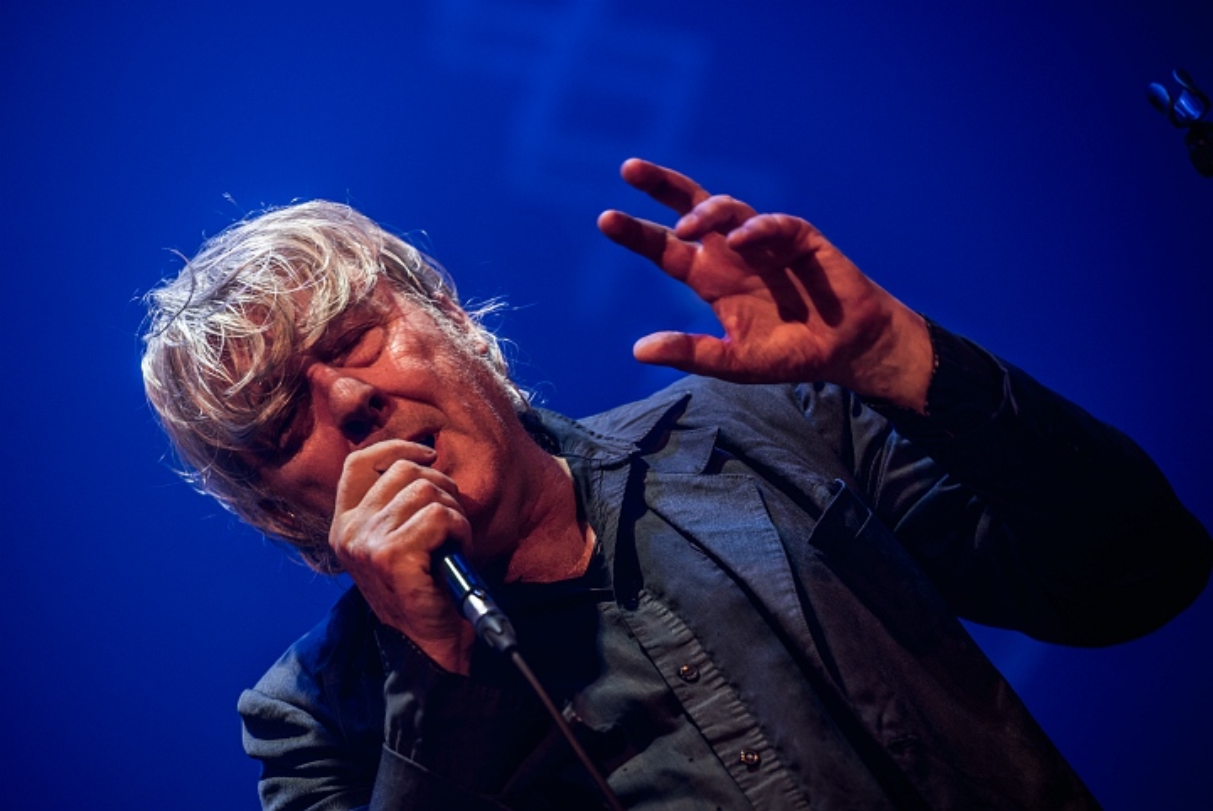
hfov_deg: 10.3
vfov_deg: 6.9
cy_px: 406
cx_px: 606
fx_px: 6743
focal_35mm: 200
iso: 1600
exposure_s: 1/100
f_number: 4.5
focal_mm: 200
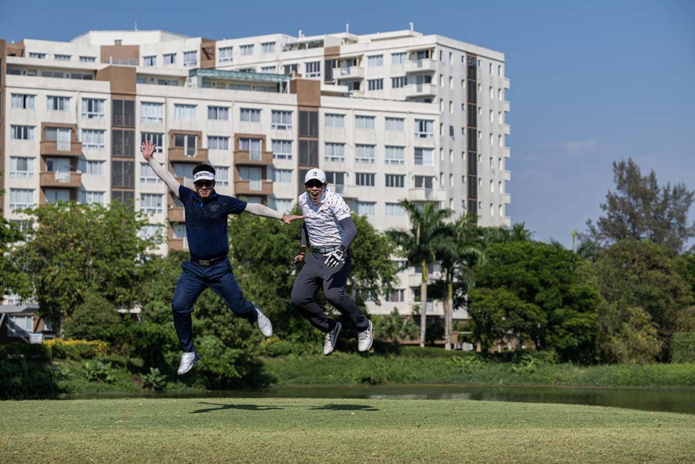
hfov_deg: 22.9
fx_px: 1718
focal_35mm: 89
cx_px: 348
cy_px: 232
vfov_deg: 15.4
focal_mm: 89
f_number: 4.5
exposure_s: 1/5000
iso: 500
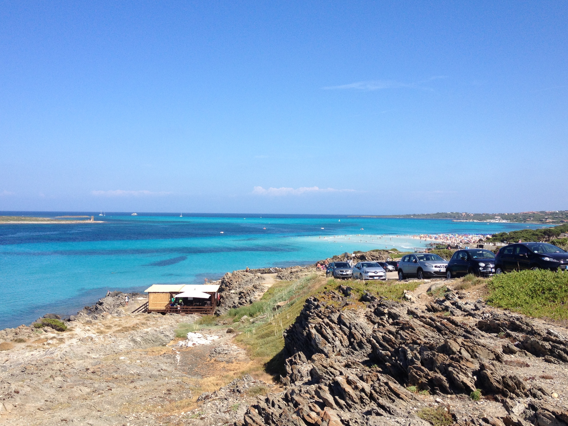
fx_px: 640
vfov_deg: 36.8
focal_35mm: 39
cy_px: 212
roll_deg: -0.4
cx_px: 281
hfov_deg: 47.9
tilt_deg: -3.2
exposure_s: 1/1672
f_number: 2.4
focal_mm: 4.28
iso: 50
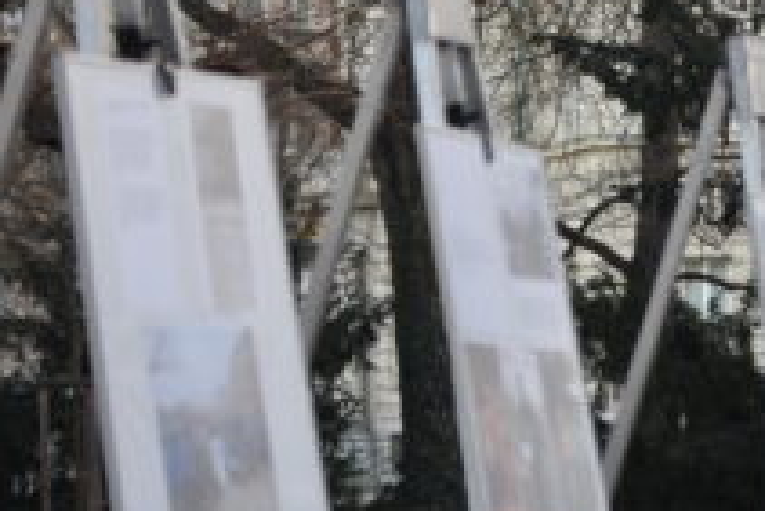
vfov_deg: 5.8
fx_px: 5082
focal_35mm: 239
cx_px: 747
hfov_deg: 8.6
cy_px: 384
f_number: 4
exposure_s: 1/200
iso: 400
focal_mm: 70
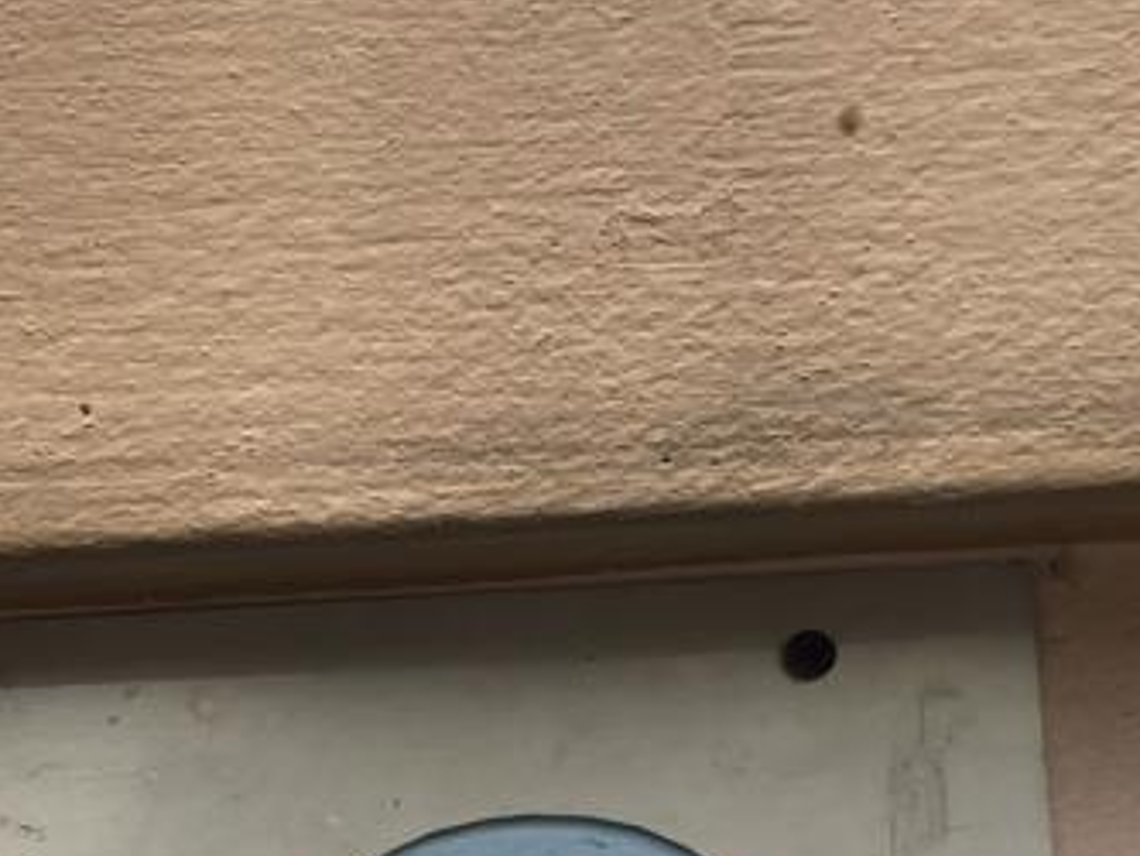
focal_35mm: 86
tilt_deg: +4.5
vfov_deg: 16.4
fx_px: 2833
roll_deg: +1.8
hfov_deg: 19.9
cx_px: -536
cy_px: 1061
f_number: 1.6
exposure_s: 1/253
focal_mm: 5.1
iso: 32
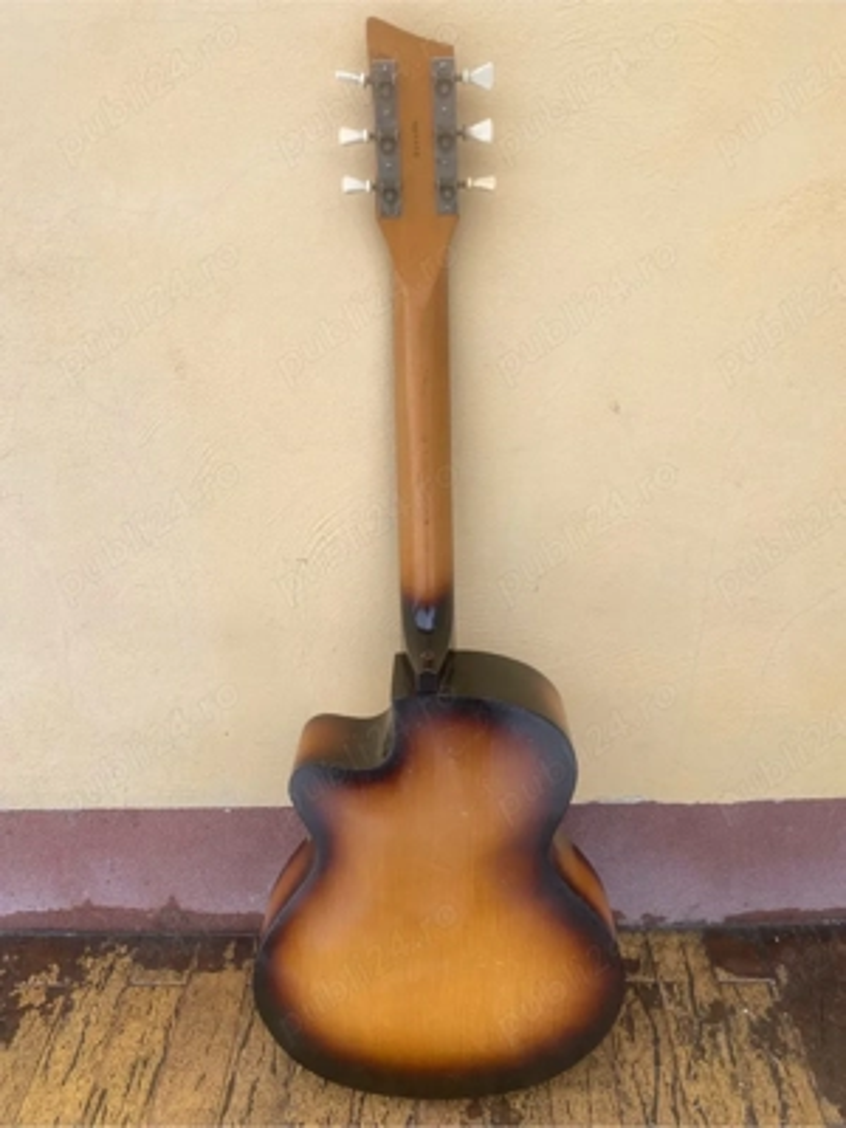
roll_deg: +1.6
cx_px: 423
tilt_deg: -28.2
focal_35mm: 26
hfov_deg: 53.1
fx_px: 847
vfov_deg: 67.3
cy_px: 564
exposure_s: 1/391
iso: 32
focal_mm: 4.25
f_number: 1.8
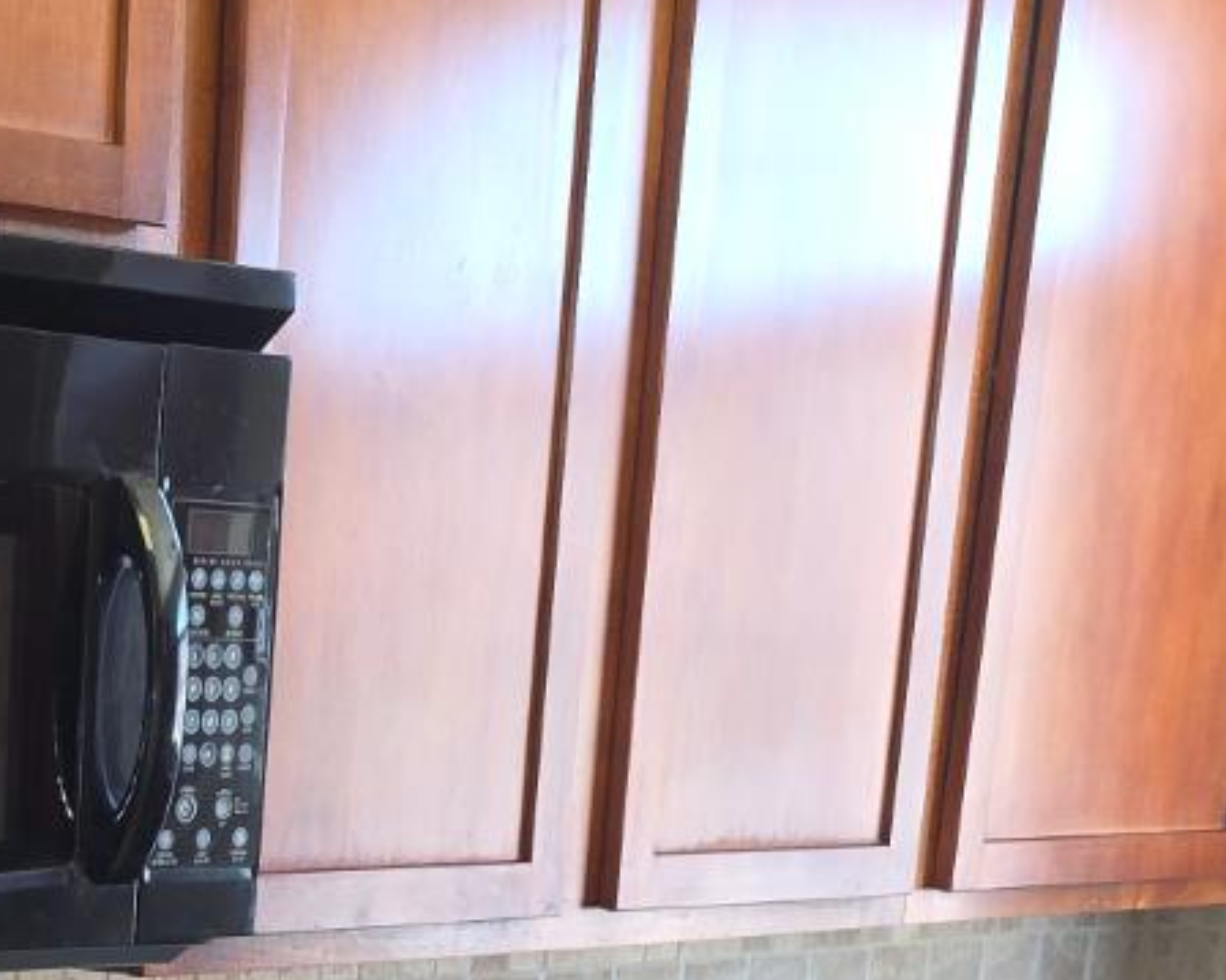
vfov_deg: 18.3
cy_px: 1448
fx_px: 2721
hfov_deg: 23.4
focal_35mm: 75
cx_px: -216
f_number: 1.7
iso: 125
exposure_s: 1/40
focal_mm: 6.25
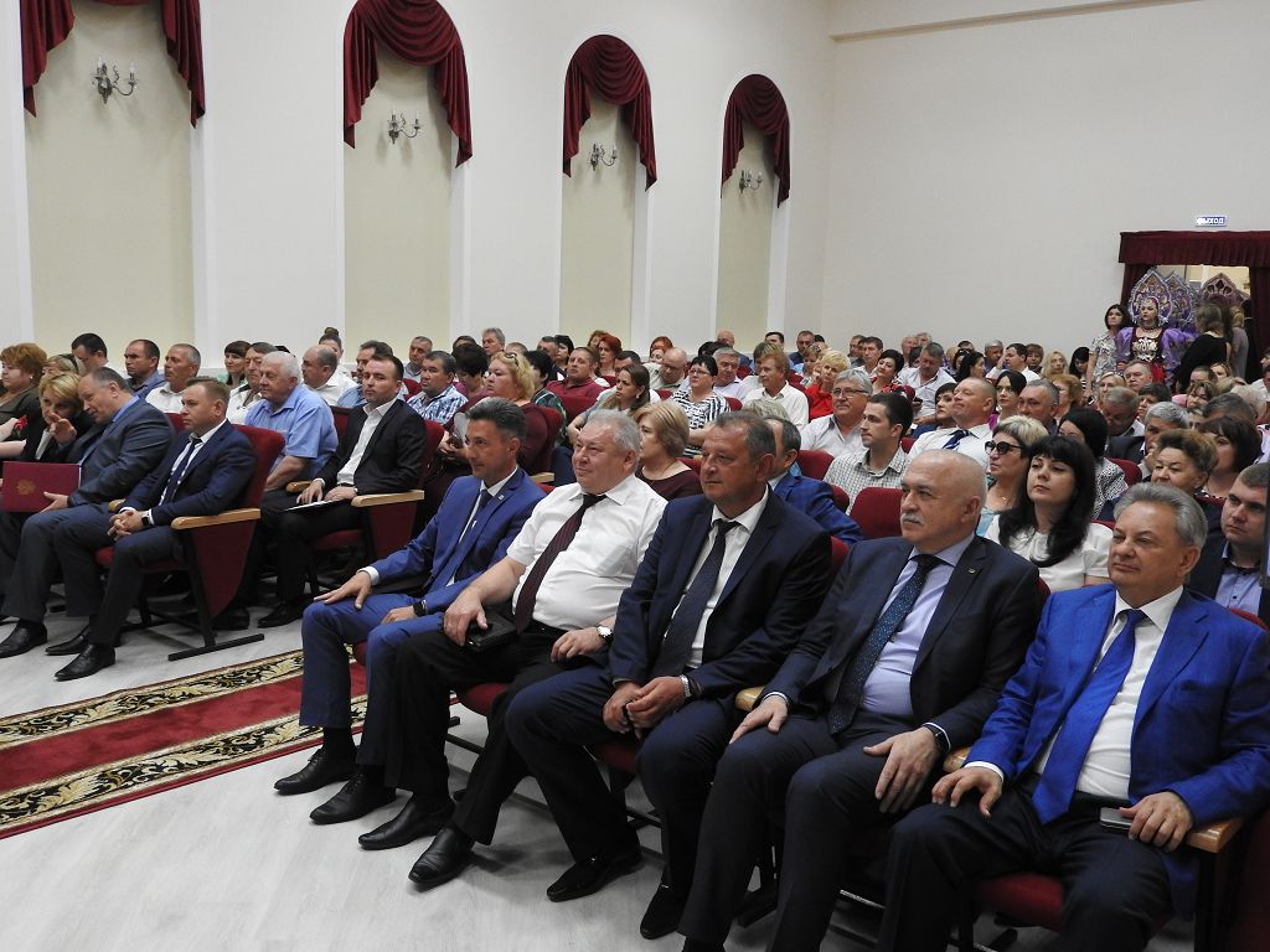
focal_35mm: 33
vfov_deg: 42.9
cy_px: 476
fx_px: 1211
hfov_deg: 55.4
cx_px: 635
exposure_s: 1/30
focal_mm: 5.9
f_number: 3.6
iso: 400
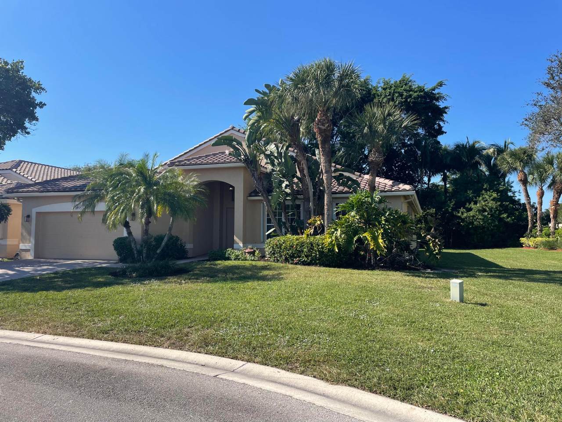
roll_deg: -0.8
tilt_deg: +4.7
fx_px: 422
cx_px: 281
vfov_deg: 53.1
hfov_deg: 67.3
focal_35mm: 26
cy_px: 211
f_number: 1.6
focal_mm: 4.2
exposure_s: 1/2817
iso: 32
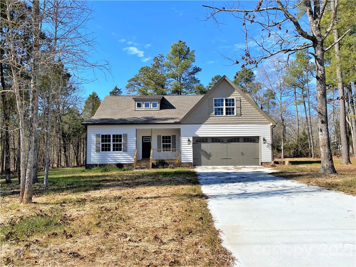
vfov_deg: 53.1
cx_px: 178
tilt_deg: +4.4
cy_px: 134
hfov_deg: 67.3
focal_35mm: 26
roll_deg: +1.1
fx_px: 267
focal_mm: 4.25
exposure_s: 1/2222
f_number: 1.8
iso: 32
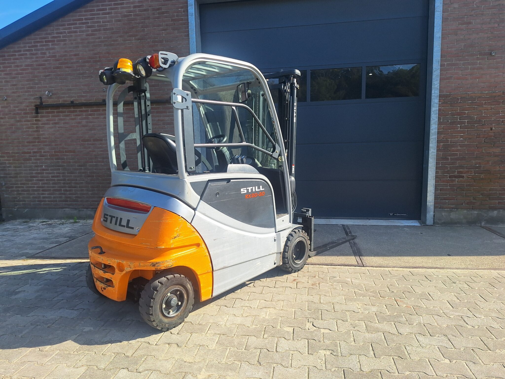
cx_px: 252
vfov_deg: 58.9
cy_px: 190
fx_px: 336
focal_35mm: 23
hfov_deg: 73.9
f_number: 1.8
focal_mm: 5.54
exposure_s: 1/1667
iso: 40
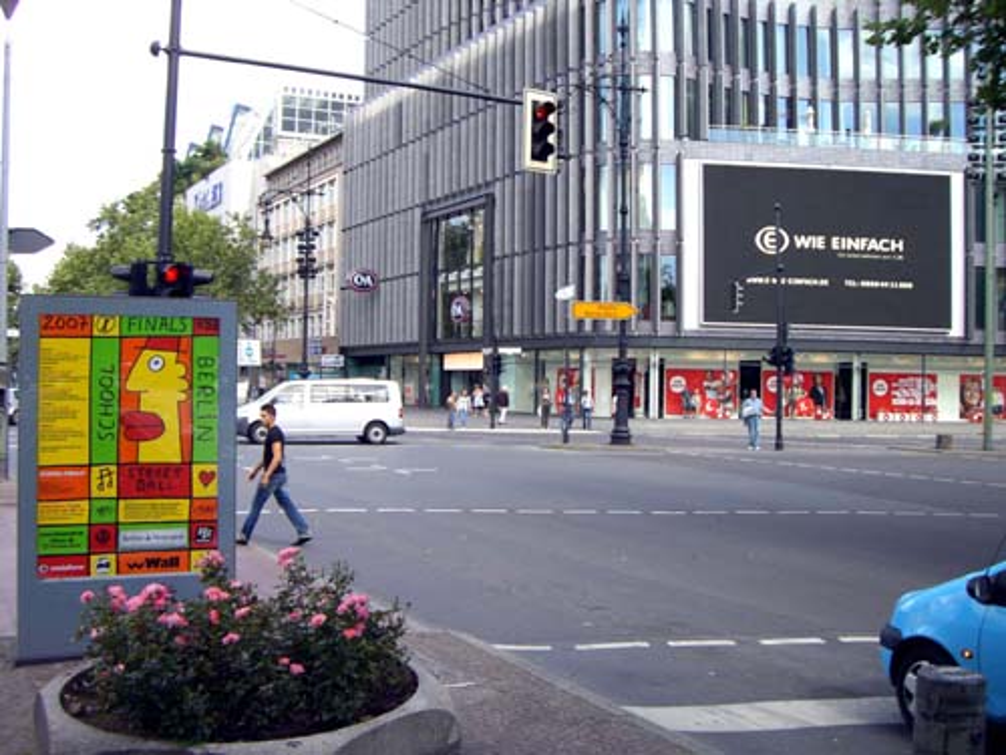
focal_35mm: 38
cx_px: 503
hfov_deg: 49.0
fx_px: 1104
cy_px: 378
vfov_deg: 37.7
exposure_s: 1/250
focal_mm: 6.2
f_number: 2.7
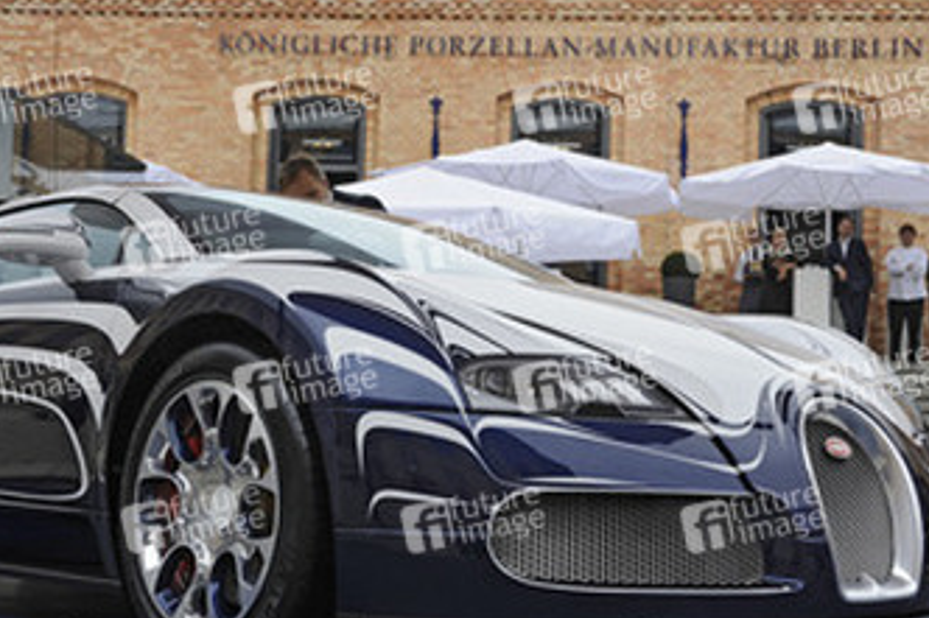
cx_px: 511
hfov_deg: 35.0
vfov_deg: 23.8
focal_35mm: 57
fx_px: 1470
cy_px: 310
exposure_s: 1/250
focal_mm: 42
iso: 400
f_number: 10
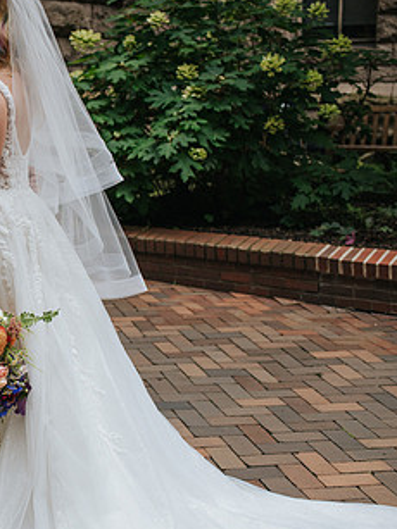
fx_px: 1025
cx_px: -76
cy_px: 250
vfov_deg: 29.0
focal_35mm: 67
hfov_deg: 20.5
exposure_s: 1/320
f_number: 3.2
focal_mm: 35
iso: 360
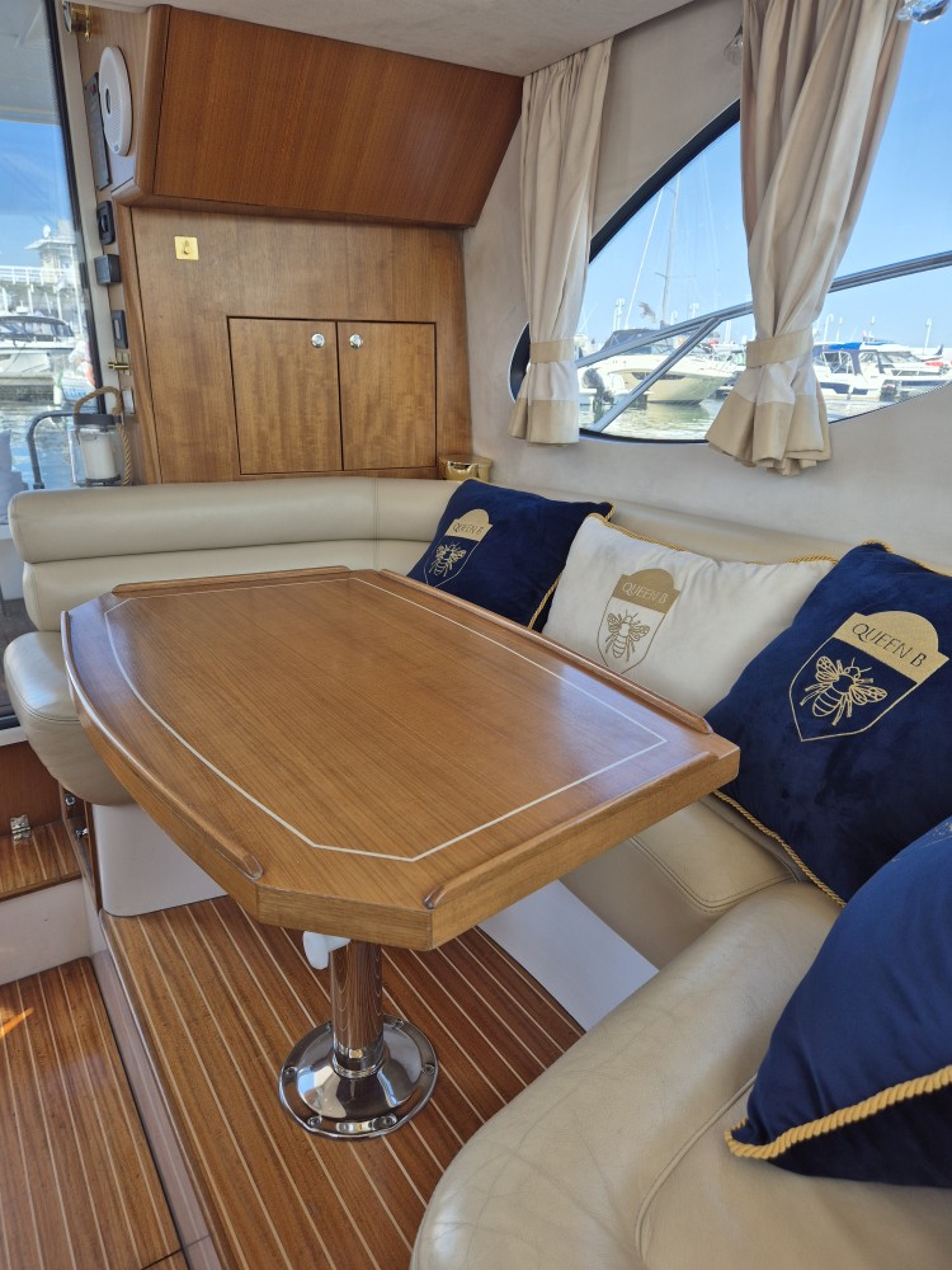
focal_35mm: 23
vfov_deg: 73.9
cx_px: 476
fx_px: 843
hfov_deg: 58.9
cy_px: 635
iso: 25
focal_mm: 5.4
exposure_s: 1/274
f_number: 1.8
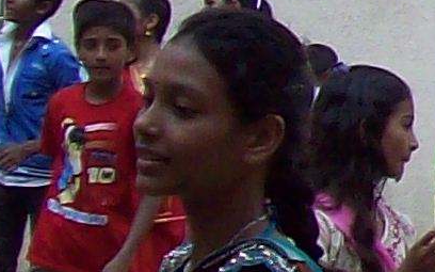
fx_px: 3391
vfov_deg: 4.6
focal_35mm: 286
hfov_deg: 6.5
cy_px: -23
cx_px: 1462
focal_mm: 6
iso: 80
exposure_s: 1/335
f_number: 2.7
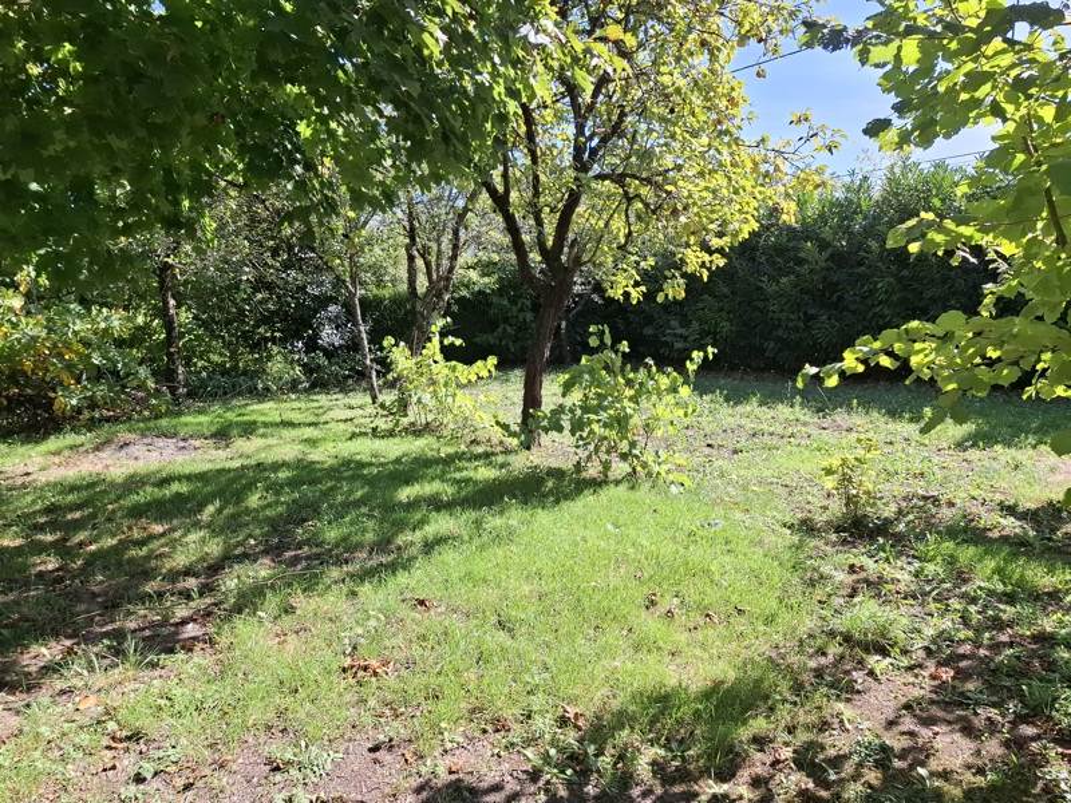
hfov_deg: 73.9
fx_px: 712
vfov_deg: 58.9
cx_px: 536
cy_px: 402
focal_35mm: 23
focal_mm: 5.54
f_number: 1.8
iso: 50
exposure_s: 1/637
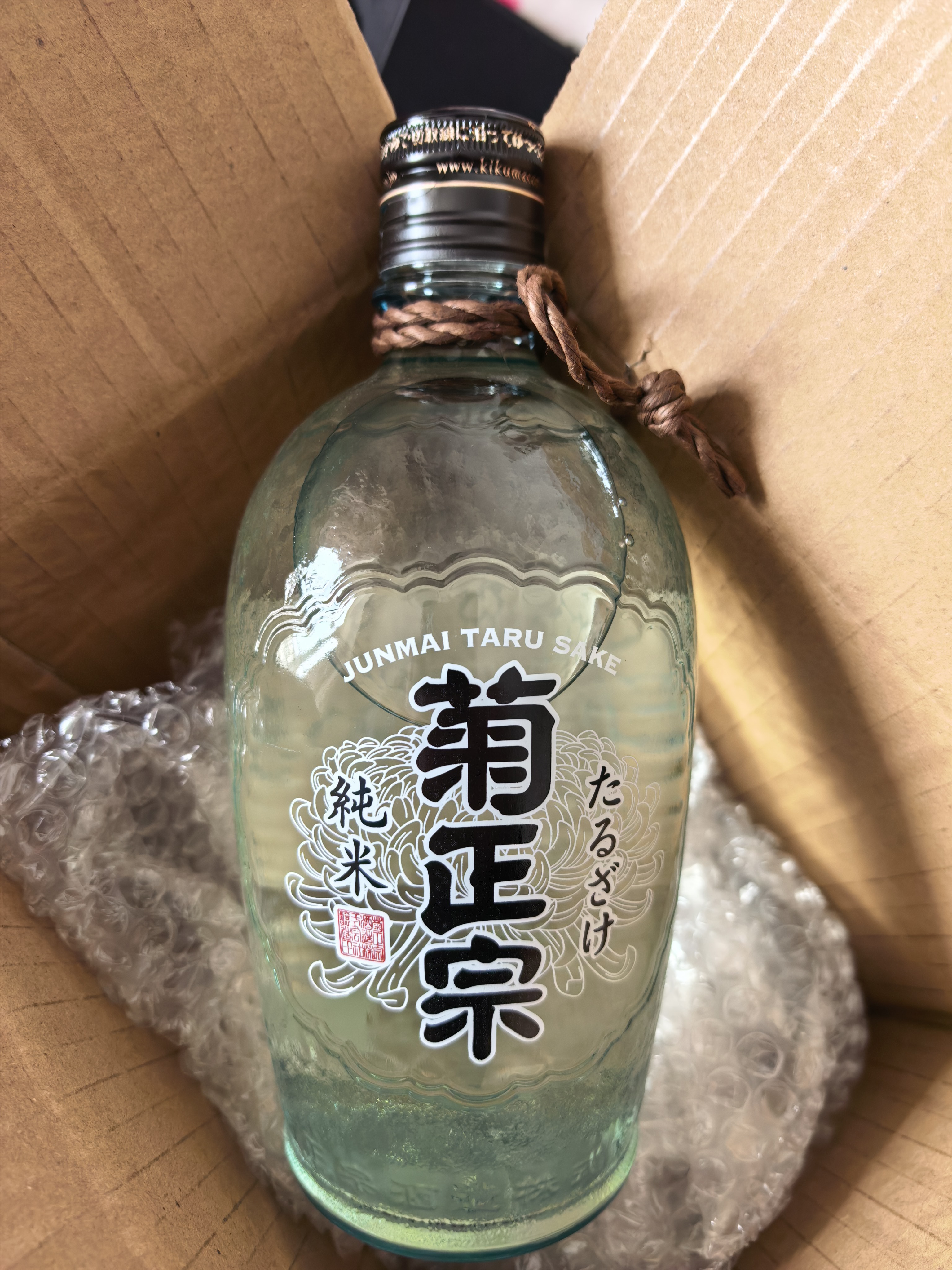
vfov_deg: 71.6
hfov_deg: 56.8
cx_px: 476
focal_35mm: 24
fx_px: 880
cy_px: 635
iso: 1250
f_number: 2
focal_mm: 6.98
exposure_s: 1/457
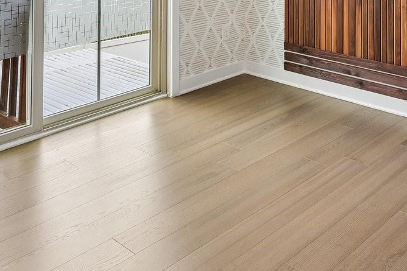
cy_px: -95
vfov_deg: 24.3
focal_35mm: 48
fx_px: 537
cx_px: 321
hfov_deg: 40.0
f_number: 8
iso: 100
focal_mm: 15.5
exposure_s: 1/30
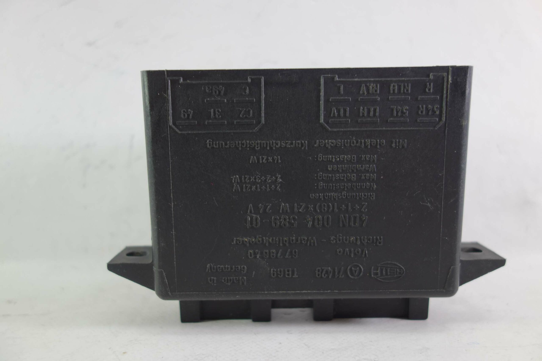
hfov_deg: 65.5
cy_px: 180
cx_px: 271
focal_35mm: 28
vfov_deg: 46.4
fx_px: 422
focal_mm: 10.4
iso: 125
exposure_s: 1/40
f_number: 2.2
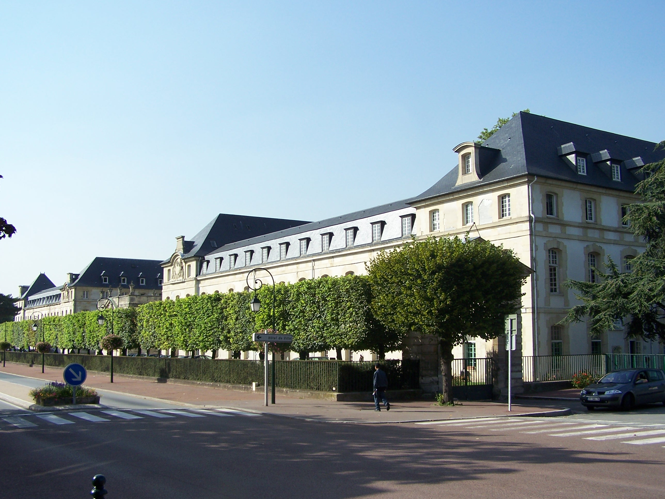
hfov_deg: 49.0
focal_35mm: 38
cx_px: 332
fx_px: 730
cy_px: 250
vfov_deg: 37.7
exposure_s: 1/750
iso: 80
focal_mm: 6.3
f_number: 4
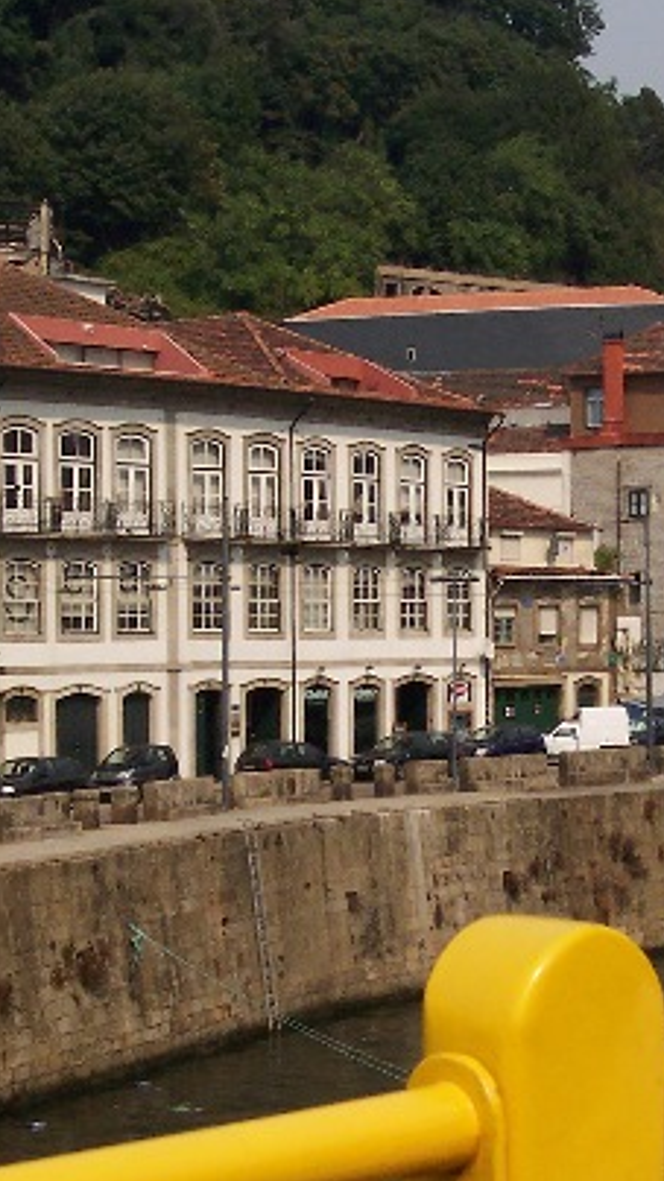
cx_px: 497
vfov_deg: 25.9
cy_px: 614
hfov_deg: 14.7
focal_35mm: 82
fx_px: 2569
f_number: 4.8
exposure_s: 1/1000
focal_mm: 8
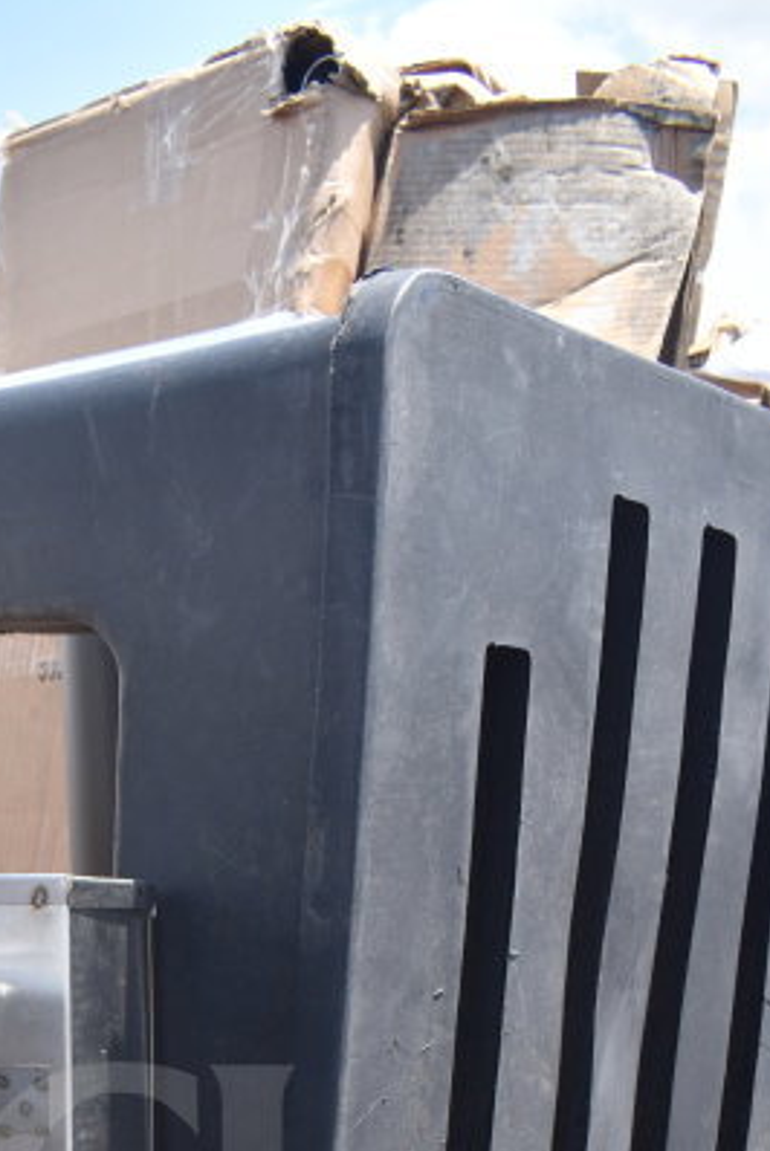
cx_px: 32
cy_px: 1294
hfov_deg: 21.3
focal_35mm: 62
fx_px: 1986
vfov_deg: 29.0
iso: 200
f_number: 6.3
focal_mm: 18
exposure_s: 1/400
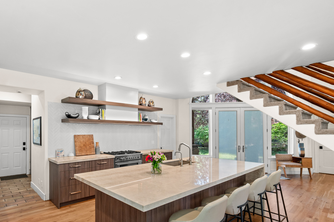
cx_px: 122
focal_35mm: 19
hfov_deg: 84.9
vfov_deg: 64.1
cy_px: 130
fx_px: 176
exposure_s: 1/8
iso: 500
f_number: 7.1
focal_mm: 14
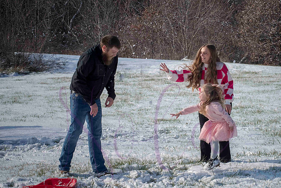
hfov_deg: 19.1
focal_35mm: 107
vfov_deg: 12.8
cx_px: 187
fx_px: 833
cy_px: 63
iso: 640
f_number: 16
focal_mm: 80
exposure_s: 1/1000
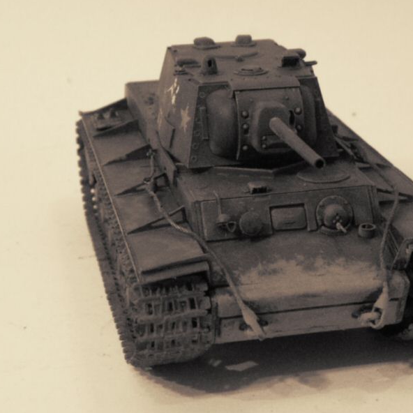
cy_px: 206
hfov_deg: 21.6
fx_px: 1080
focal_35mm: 80
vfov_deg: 21.7
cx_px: 249
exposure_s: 1/9
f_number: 4.3
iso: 759
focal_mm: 12.2
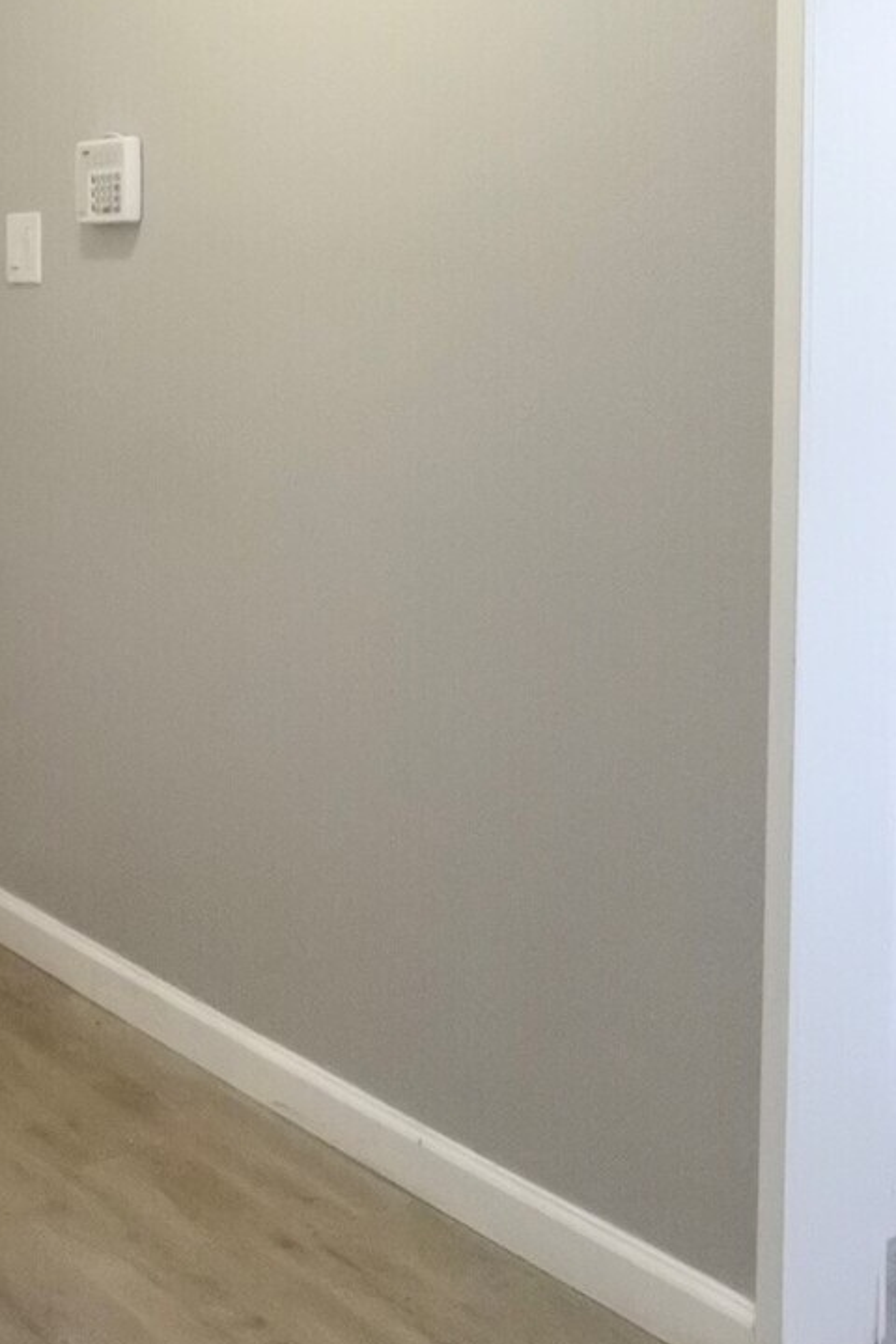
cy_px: 342
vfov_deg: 36.1
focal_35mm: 54
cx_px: 448
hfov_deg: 25.1
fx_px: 2016
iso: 6400
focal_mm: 10
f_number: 2.8
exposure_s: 1/30
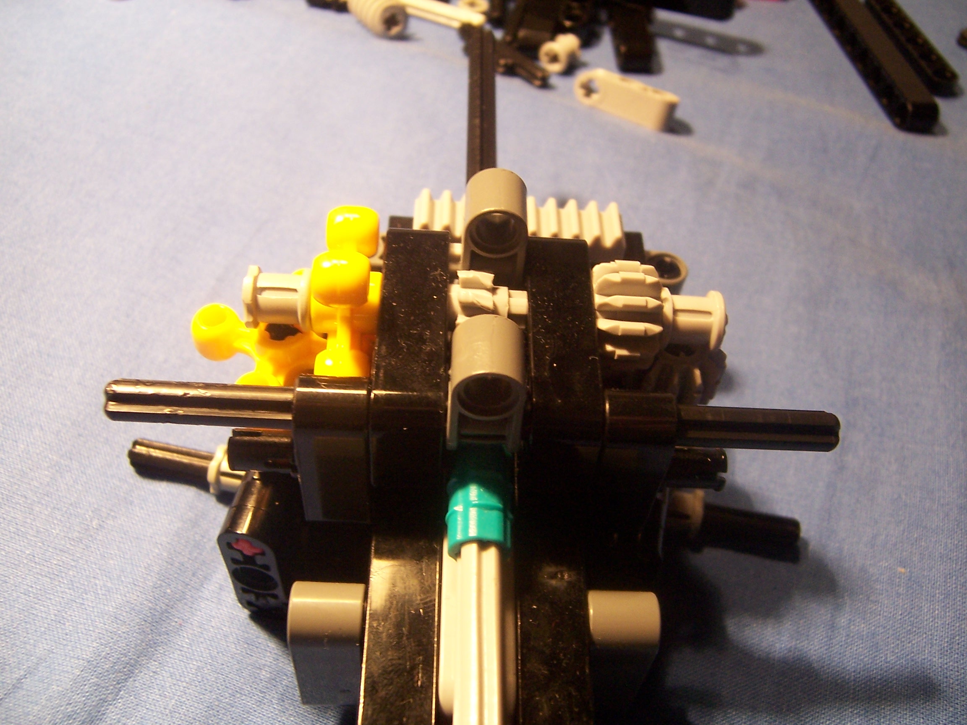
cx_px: 484
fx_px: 922
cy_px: 362
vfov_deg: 42.9
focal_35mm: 33
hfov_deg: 55.4
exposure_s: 1/20
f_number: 3.4
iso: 140
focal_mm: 5.5
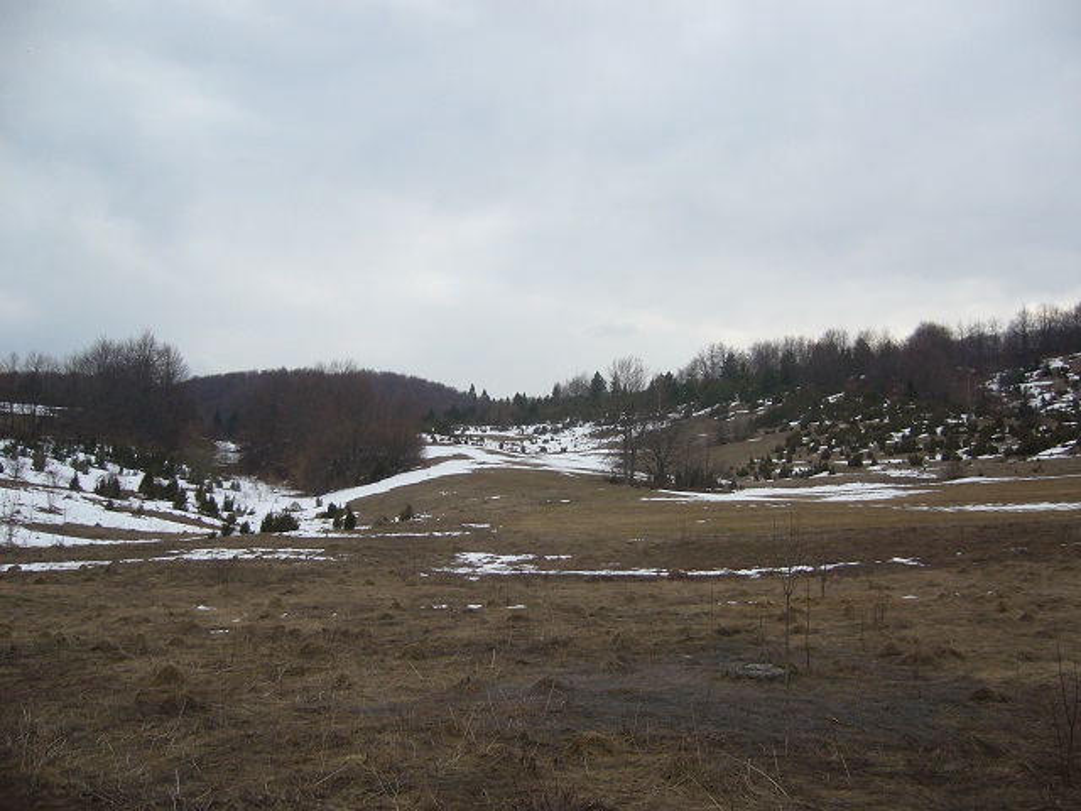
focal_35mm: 35
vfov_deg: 40.7
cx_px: 540
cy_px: 406
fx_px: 1093
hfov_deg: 52.6
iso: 80
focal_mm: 5.8
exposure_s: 1/400
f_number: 2.8
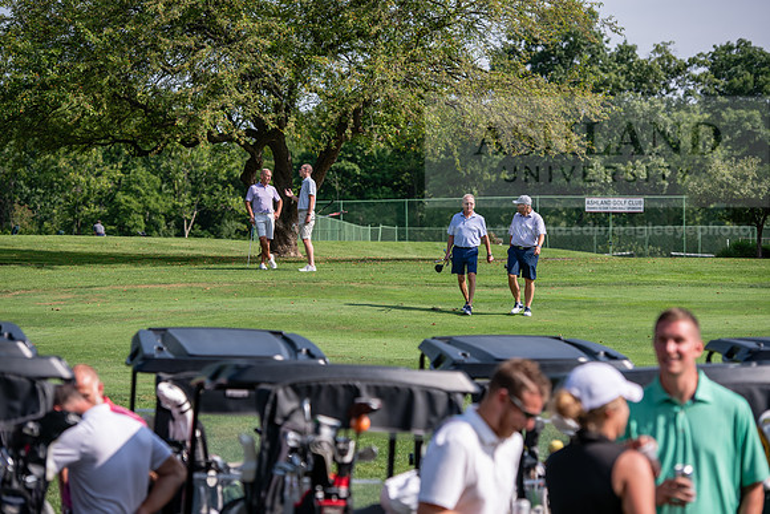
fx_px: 2567
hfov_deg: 17.1
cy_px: 257
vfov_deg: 11.4
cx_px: 385
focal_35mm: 120
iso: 80
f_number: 4
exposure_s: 1/800
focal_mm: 120
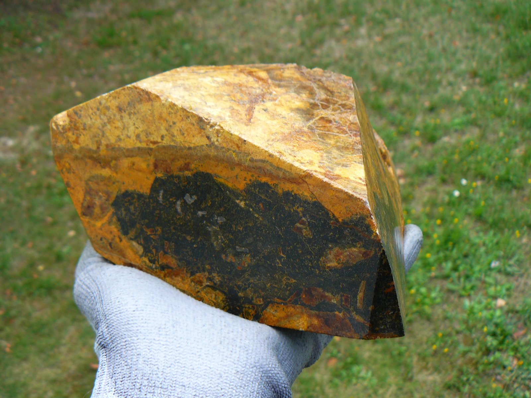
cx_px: 266
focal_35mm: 36
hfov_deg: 51.4
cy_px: 199
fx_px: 552
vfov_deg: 39.7
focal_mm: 6
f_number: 3.2
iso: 100
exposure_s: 1/100
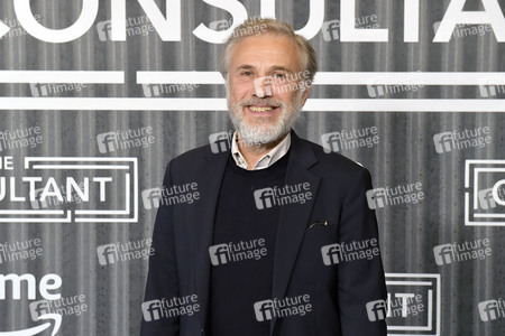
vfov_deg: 19.5
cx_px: 252
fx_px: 982
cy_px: 168
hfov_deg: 28.8
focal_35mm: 70
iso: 2500
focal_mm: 70
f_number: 6.3
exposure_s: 1/250
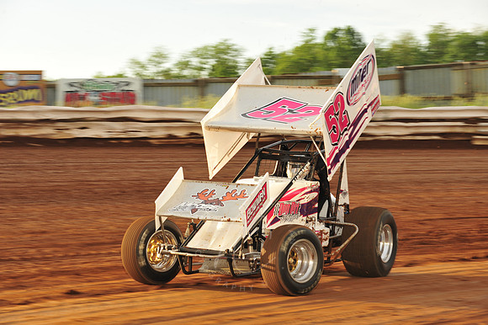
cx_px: 244
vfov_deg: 12.2
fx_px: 1517
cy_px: 162
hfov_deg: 18.3
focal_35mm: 112
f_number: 8
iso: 400
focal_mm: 112
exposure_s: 1/320
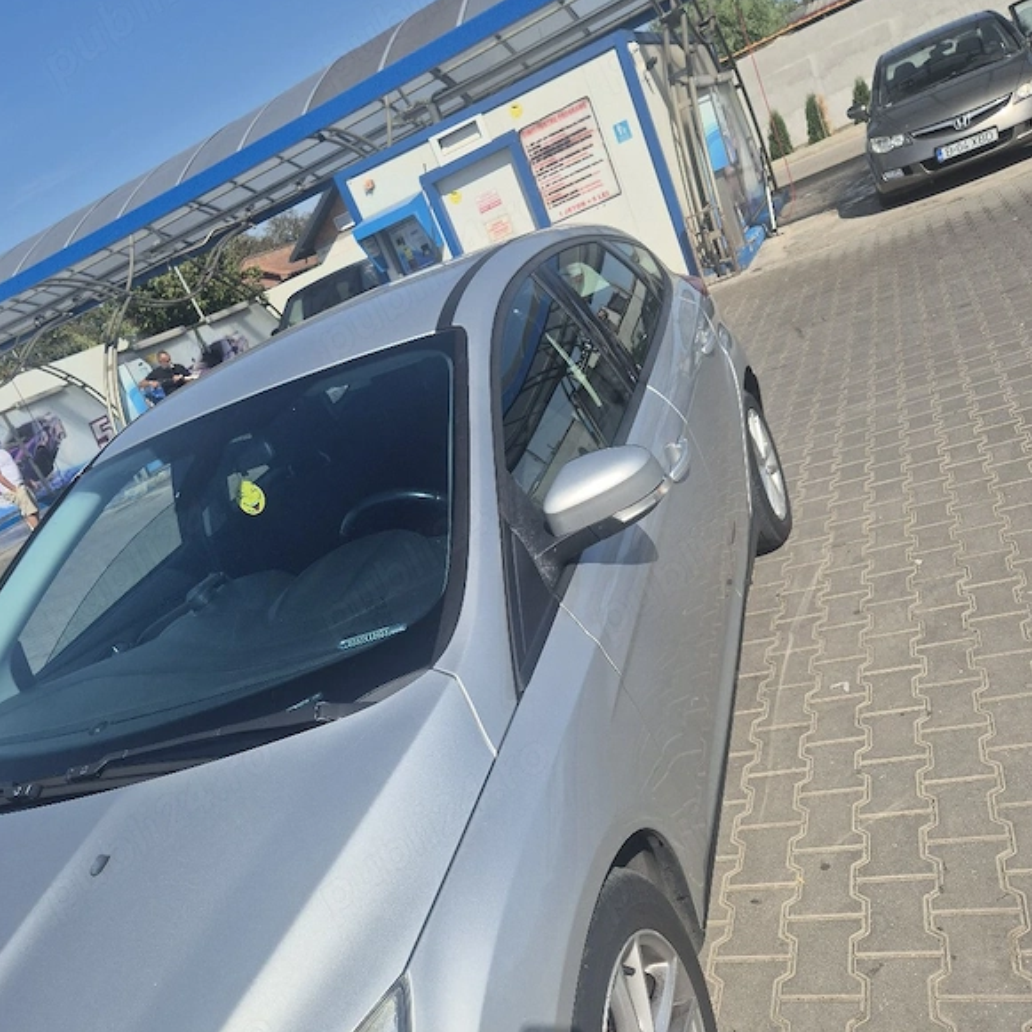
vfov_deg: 57.1
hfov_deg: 57.3
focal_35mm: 28
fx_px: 944
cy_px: 591
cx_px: 504
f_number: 1.8
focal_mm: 5.4
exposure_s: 1/2500
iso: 25
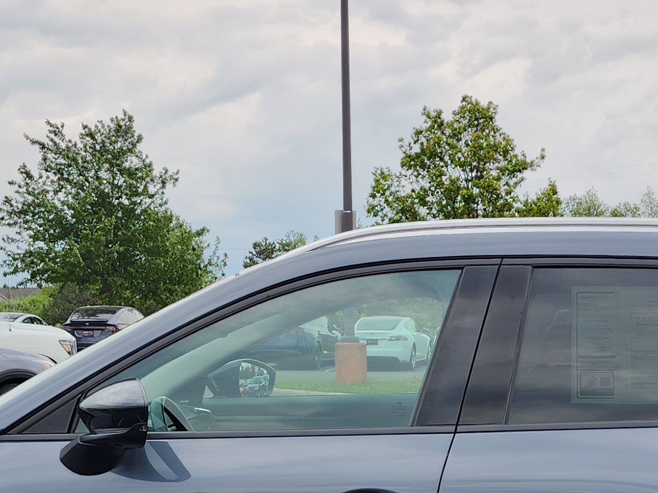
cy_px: 568
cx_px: 380
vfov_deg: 19.0
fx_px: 1406
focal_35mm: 74
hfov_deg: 26.3
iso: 25
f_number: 1.8
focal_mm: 5.54
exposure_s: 1/598
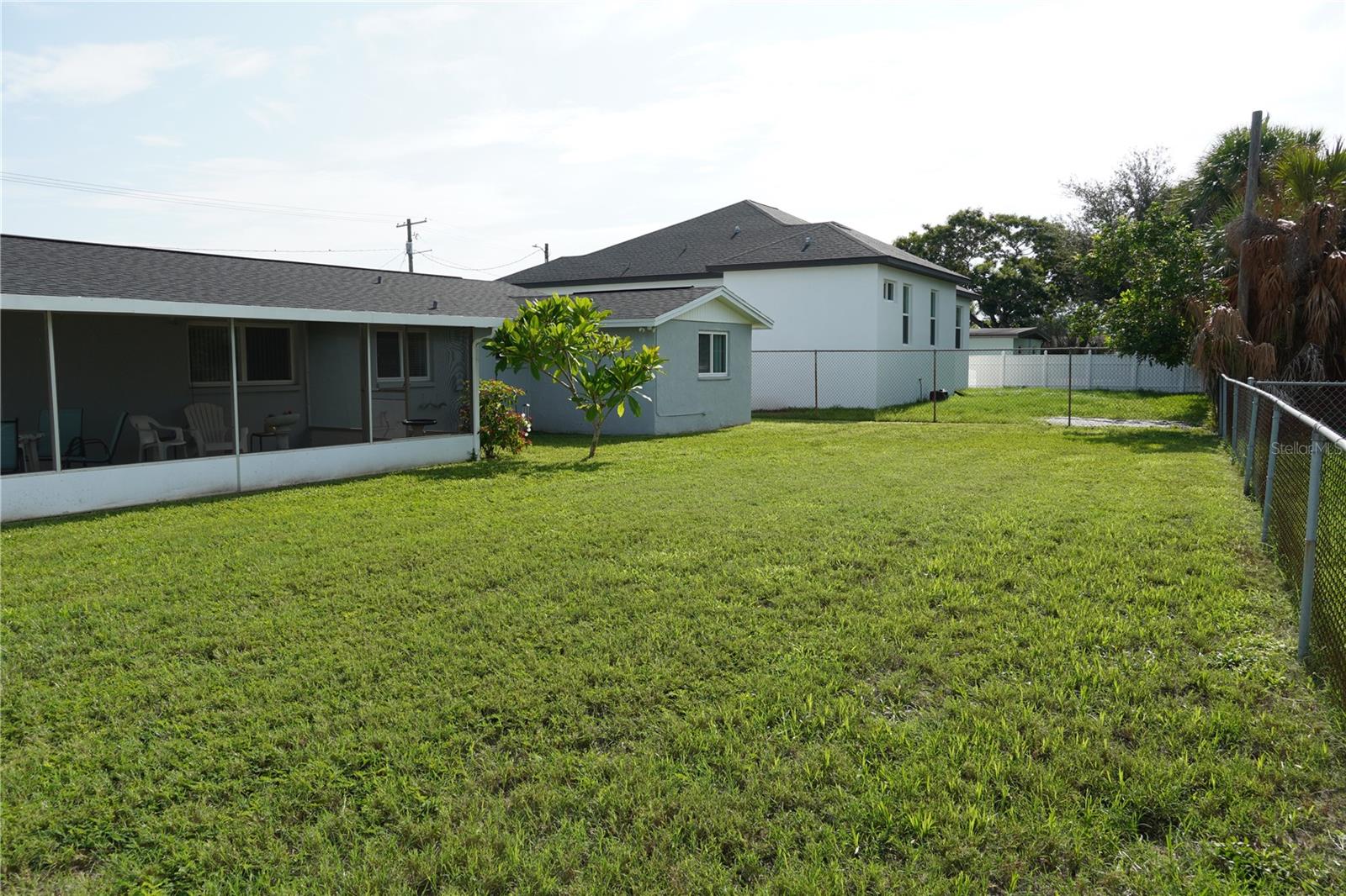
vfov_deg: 47.9
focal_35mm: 27
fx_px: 1009
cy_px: 448
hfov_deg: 67.4
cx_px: 673
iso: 100
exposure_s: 1/250
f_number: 8
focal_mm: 18
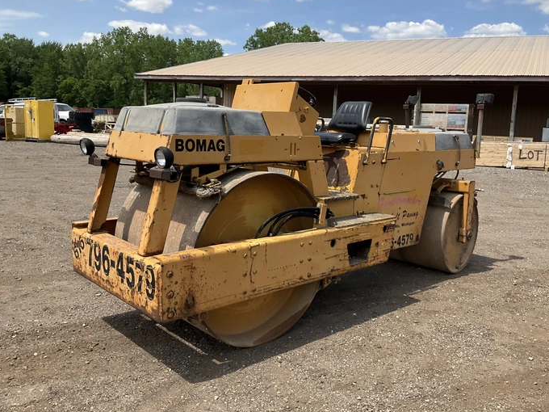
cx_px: 299
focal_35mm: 32
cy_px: 195
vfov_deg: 44.1
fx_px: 508
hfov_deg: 56.7
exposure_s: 1/1377
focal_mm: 3
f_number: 1.8
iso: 25
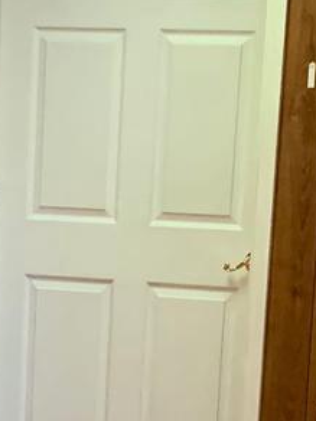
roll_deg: -1.8
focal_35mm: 137
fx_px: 1668
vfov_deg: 14.1
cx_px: 1
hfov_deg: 10.7
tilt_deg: -9.3
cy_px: 457
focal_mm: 4.25
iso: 160
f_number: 1.8
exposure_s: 1/60
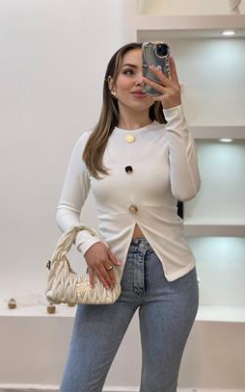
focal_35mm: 56
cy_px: 194
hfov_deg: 23.1
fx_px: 599
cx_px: 137
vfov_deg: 36.3
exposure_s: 1/100
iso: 64
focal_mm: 6
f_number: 2
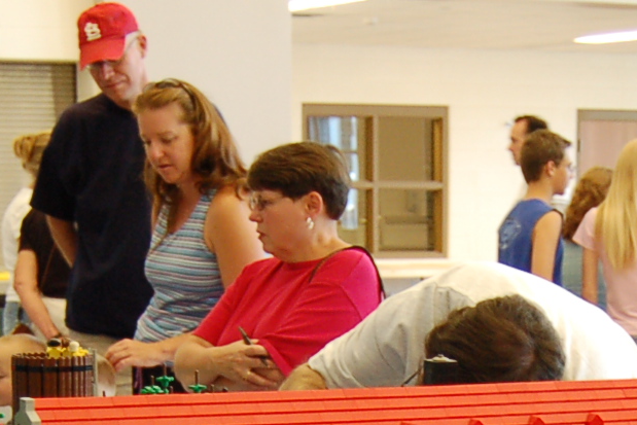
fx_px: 2318
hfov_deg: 15.6
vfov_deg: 10.1
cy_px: 663
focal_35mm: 131
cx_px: 430
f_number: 4
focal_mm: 24
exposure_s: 1/30
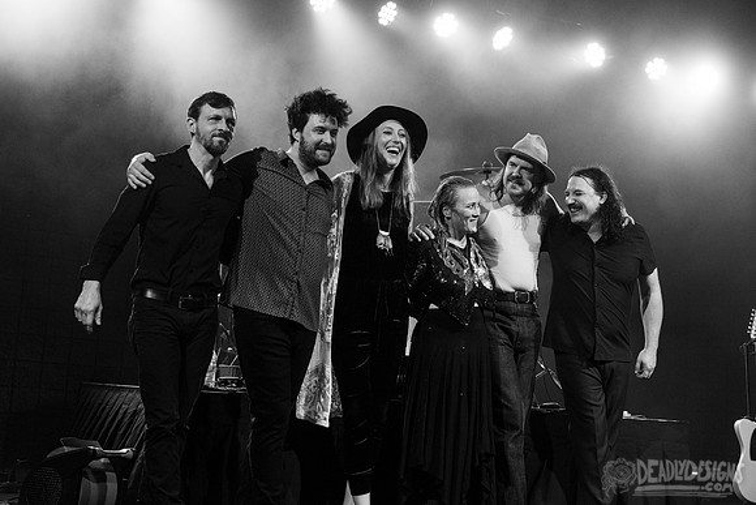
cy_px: 257
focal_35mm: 64
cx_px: 461
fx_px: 1352
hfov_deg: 31.1
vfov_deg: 21.1
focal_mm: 52
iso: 2000
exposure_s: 1/640
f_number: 3.5
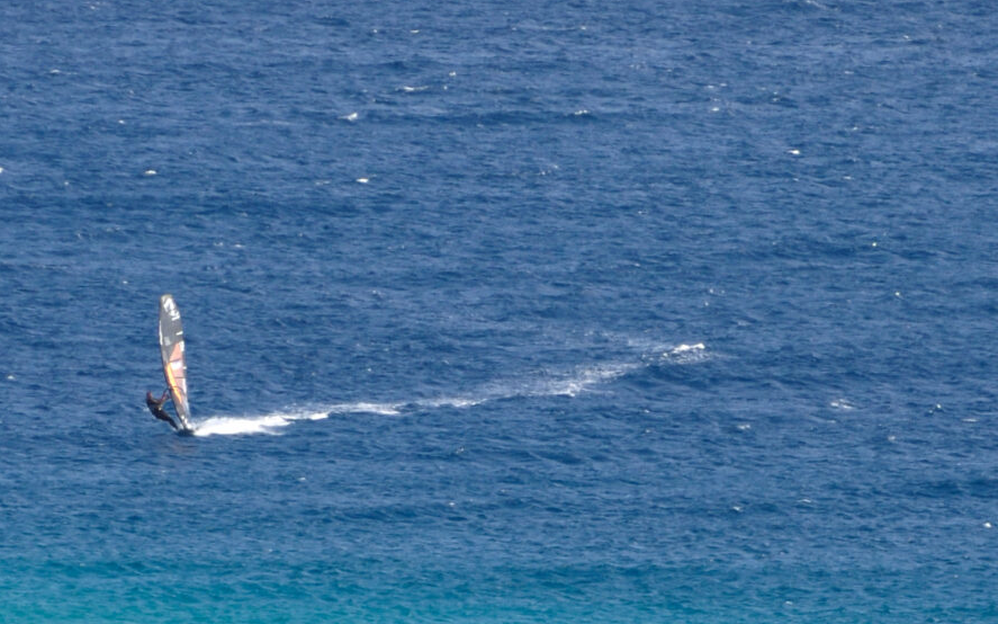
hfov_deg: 1.6
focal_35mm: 1322
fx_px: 35950
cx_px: 998
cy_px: 888
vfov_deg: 1.0
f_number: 10
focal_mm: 300
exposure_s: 1/250
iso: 200
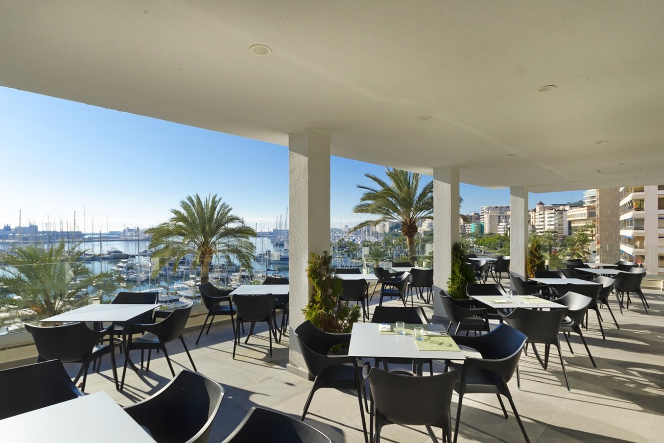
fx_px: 332
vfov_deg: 67.4
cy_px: 222
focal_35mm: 18
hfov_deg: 90.0
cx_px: 332
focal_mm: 12
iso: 200
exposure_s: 1/640
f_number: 8
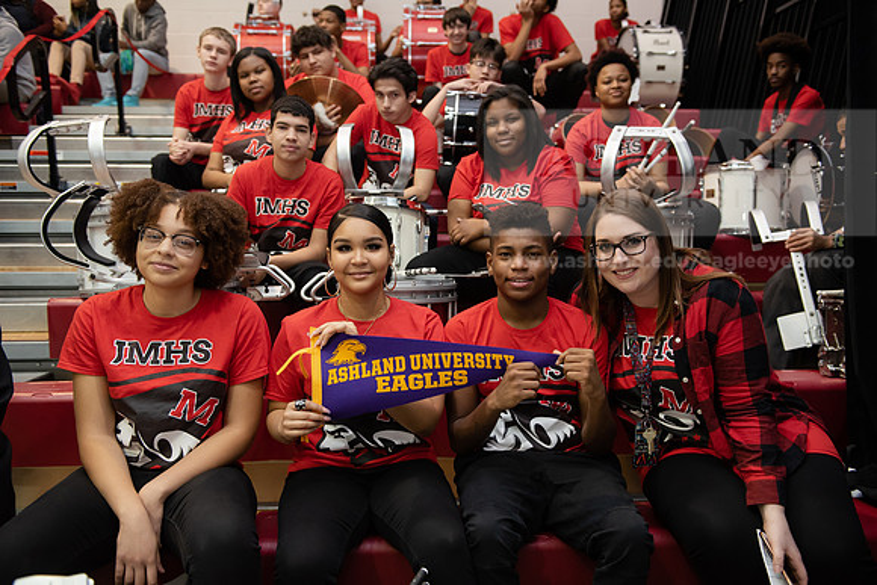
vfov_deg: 38.9
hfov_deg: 55.8
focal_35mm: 34
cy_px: 292
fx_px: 828
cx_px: 438
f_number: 3.5
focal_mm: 34
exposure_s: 1/160
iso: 2000
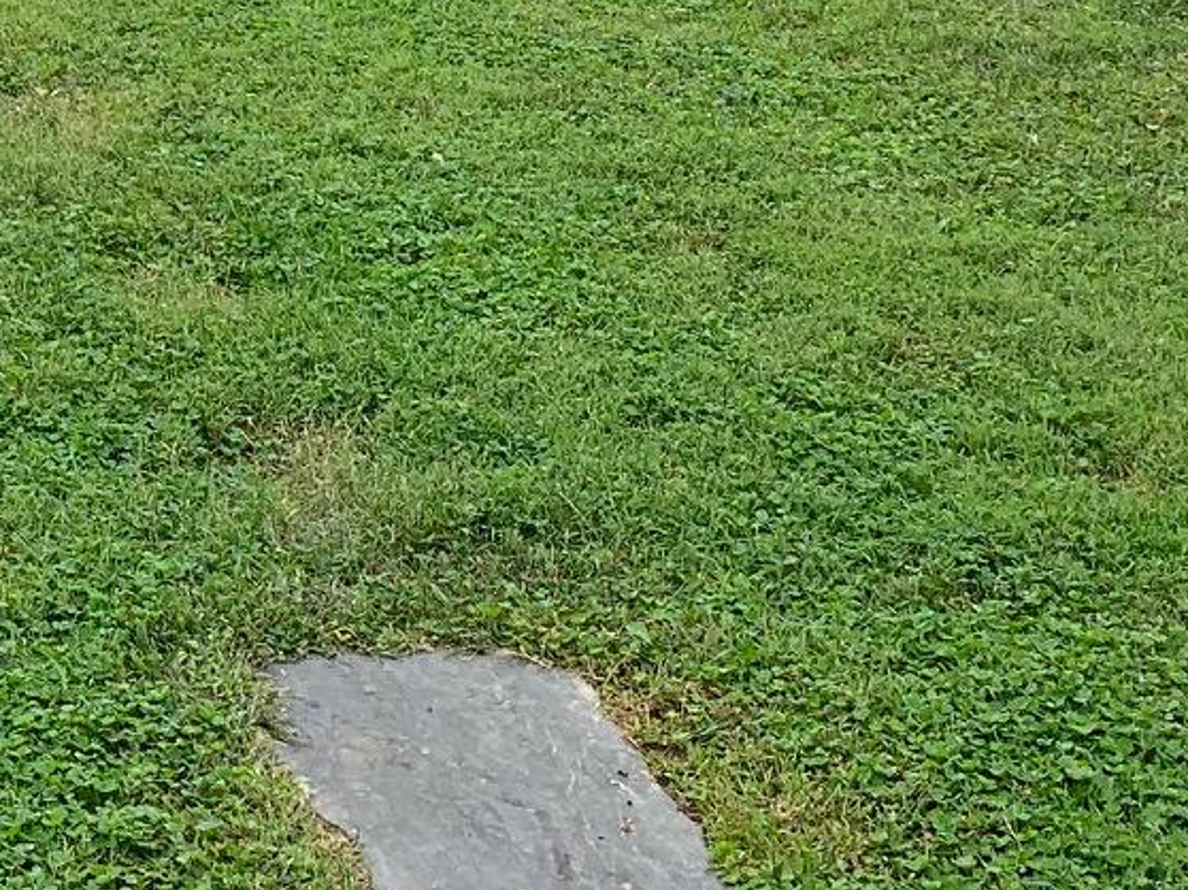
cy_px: -654
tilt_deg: -2.9
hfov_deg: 19.3
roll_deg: -1.1
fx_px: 3225
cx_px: -353
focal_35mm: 94
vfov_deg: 14.1
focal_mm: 4.25
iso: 25
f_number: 1.8
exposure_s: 1/962
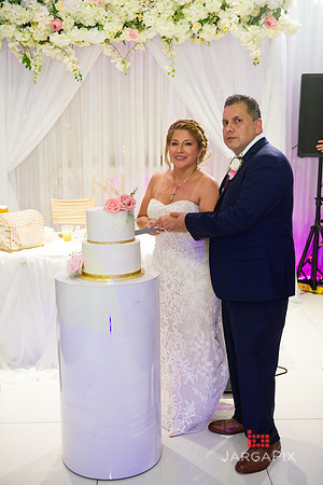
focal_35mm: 44
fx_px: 592
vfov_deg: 44.5
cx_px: 162
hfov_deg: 30.5
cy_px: 242
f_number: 3.2
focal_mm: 44
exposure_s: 1/125
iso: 800
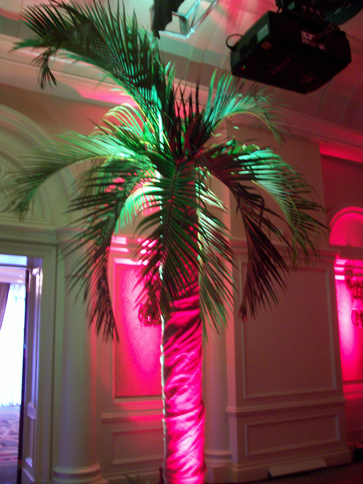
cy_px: 242
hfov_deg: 41.8
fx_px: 475
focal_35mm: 34
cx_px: 182
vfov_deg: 54.0
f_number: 2.7
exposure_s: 1/8
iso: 160
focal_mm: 5.6
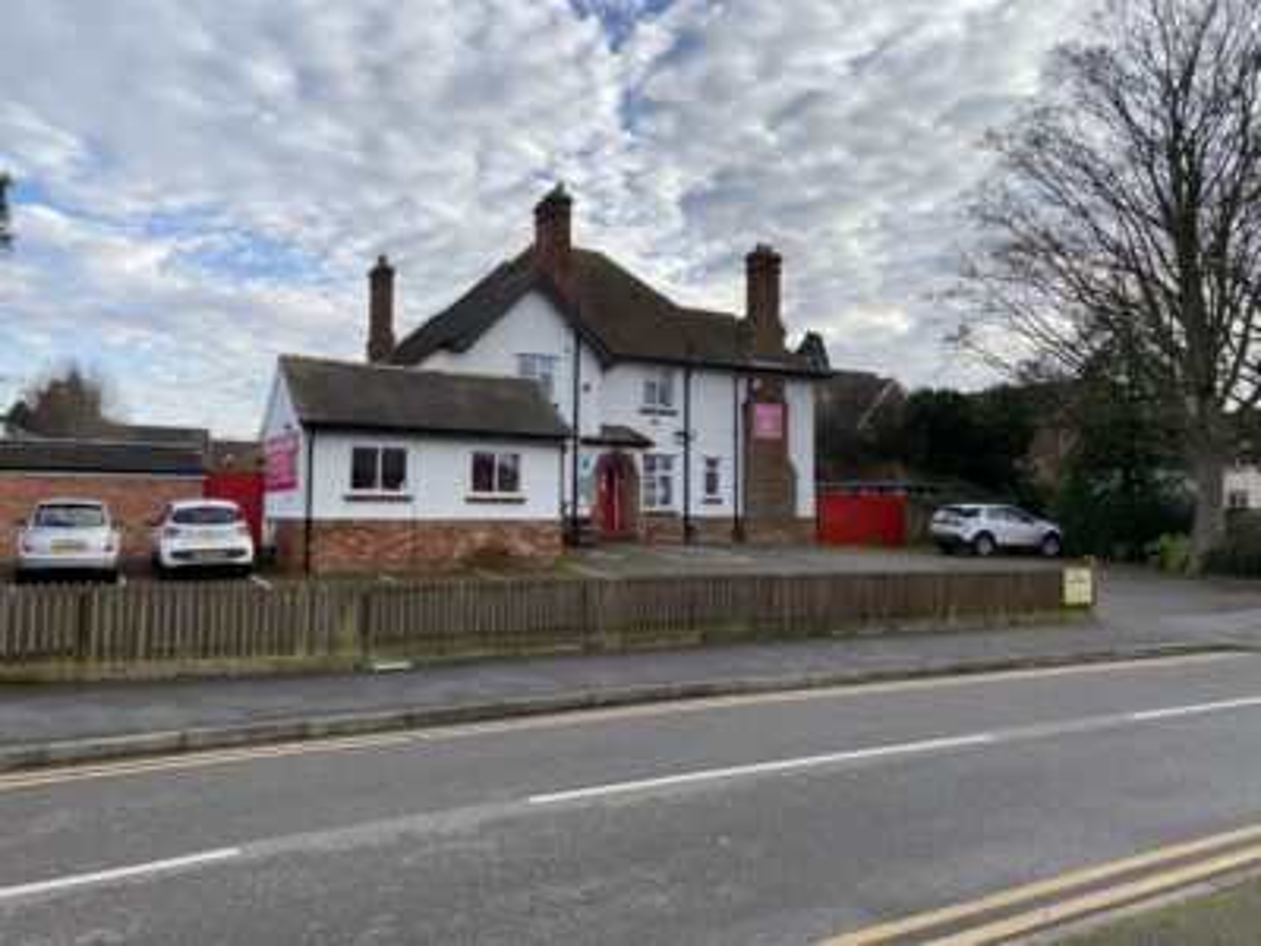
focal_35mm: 26
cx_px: 630
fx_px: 947
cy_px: 473
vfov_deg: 53.1
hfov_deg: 67.3
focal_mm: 4.25
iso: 32
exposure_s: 1/1412
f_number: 1.8
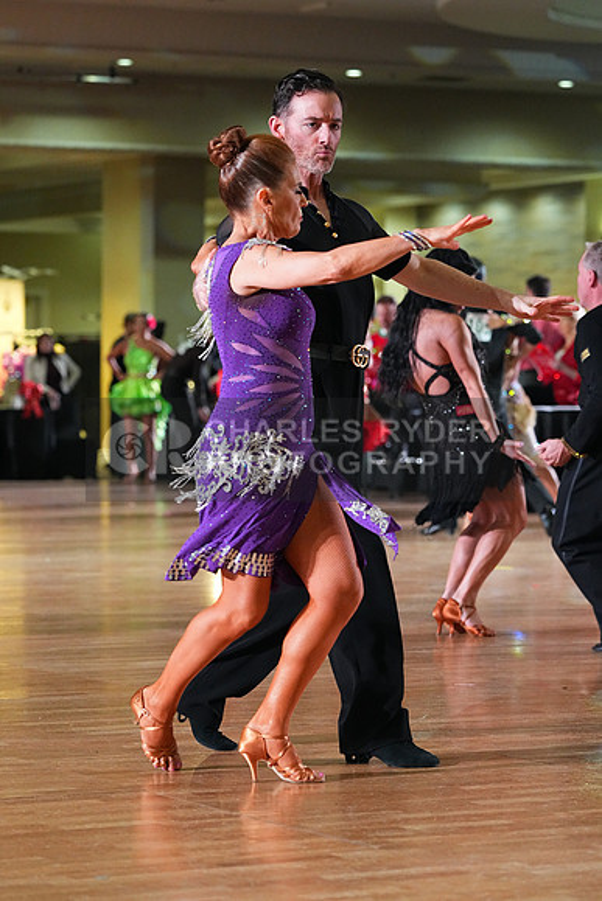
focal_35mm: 130
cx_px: 301
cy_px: 450
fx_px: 3259
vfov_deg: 15.8
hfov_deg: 10.6
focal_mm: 130
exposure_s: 1/400
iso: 8000
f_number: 5
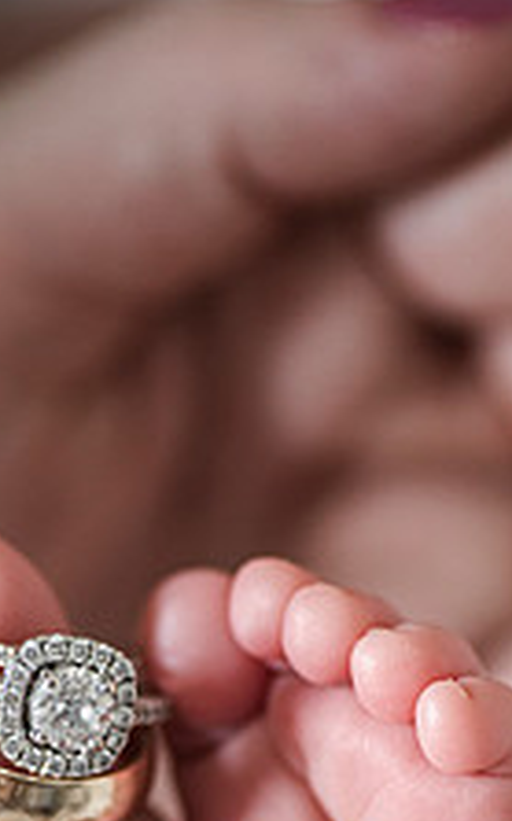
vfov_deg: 11.2
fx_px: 4138
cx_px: 169
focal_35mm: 185
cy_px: 821
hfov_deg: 7.1
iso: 1000
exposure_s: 1/100
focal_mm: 90
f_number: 4
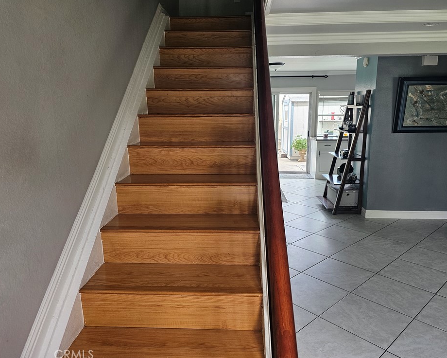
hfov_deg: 68.1
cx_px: 227
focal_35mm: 25
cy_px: 175
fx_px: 331
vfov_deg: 56.8
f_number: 1.7
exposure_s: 1/120
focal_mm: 6.3
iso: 160
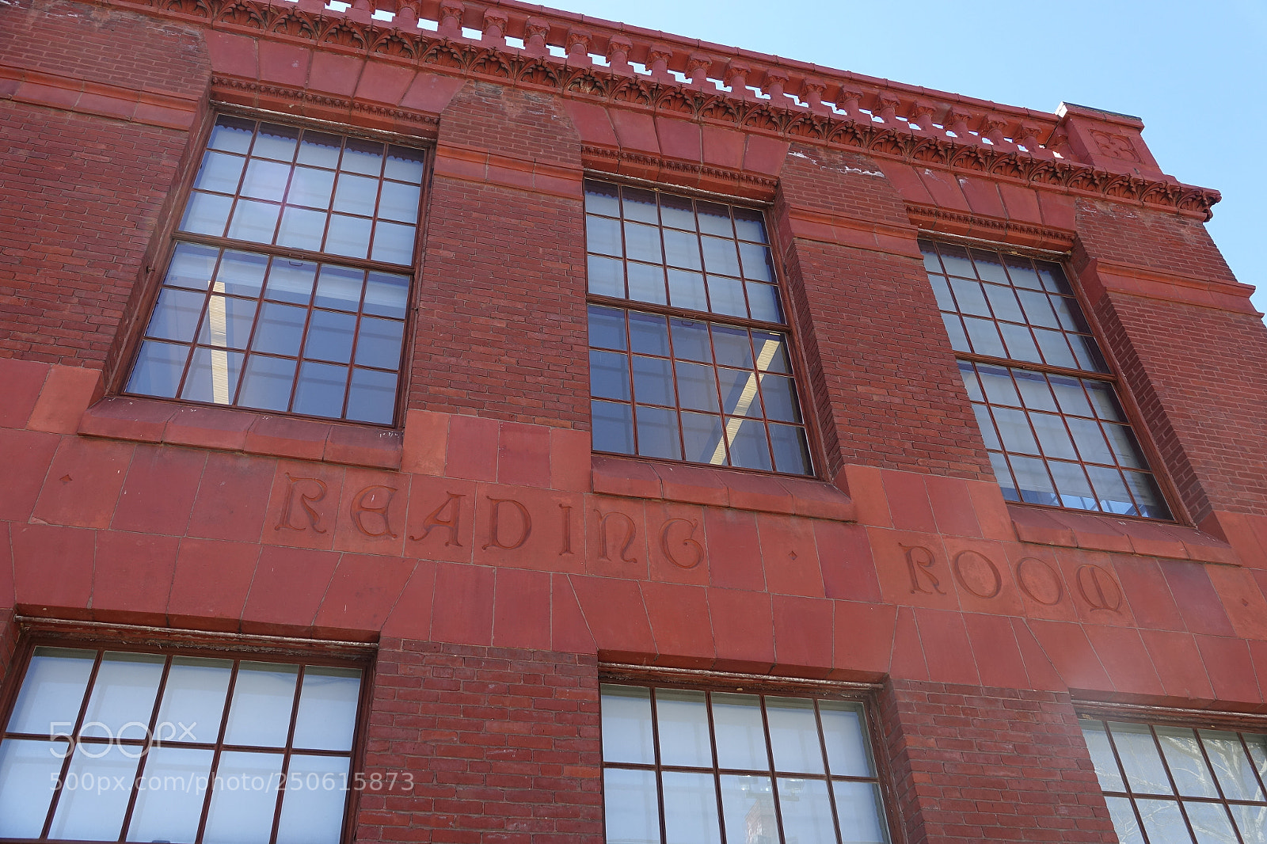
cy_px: 422
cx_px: 634
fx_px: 1056
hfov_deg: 61.9
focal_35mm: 30
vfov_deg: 43.6
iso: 100
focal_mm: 11.03
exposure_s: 1/250
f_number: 3.2
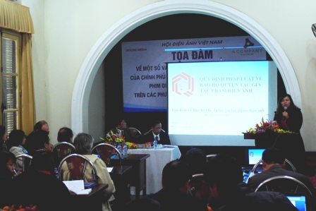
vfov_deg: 27.0
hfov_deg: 39.6
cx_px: 158
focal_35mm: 50
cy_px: 106
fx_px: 439
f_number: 2.7
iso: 400
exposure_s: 1/60
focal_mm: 10.7
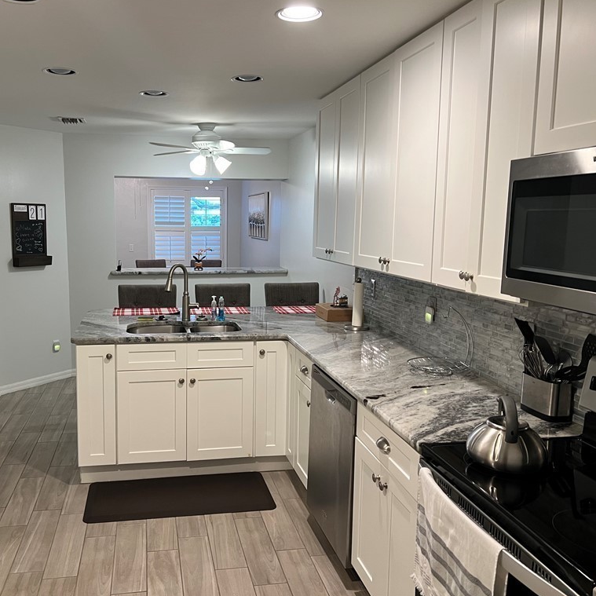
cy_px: 296
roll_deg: +0.2
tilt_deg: -7.2
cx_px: 226
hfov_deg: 52.0
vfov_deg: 52.5
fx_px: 604
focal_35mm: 31
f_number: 1.5
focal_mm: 5.7
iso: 100
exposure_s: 1/60
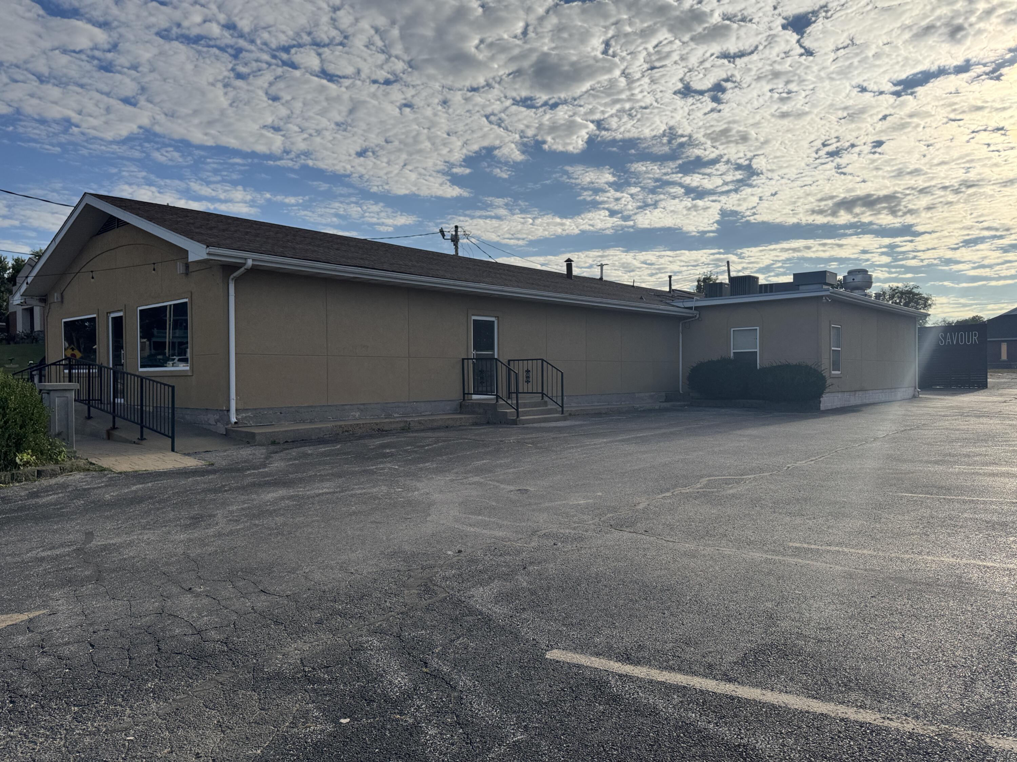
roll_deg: +0.2
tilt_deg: -1.2
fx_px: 705
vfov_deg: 56.8
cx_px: 508
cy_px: 381
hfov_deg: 71.6
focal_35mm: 24
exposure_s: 1/9009
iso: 80
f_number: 1.78
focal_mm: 6.76
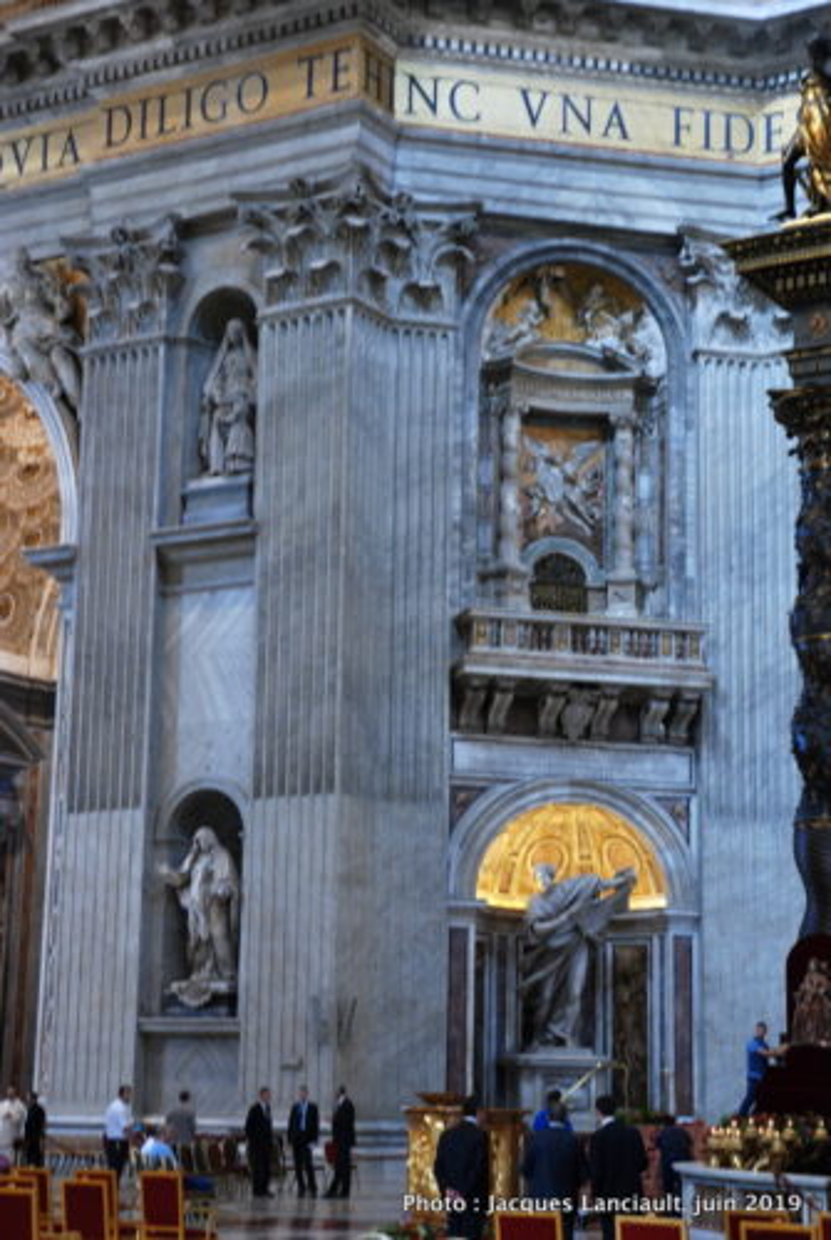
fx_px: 2277
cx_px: 416
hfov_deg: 20.7
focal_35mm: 66
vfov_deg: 30.5
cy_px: 620
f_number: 4.5
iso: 800
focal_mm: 44
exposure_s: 1/13
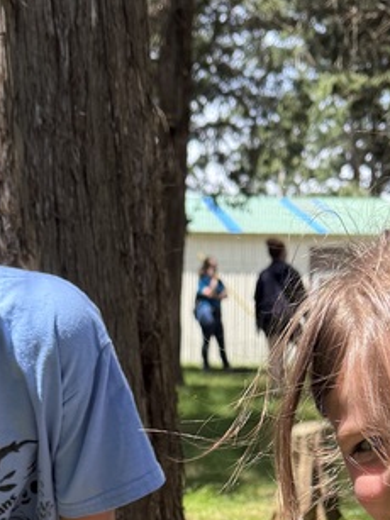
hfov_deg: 18.4
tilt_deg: -11.6
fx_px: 1203
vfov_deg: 22.5
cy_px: 620
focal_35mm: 80
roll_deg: +0.4
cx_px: 170
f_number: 1.78
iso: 100
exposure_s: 1/955
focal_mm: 6.76
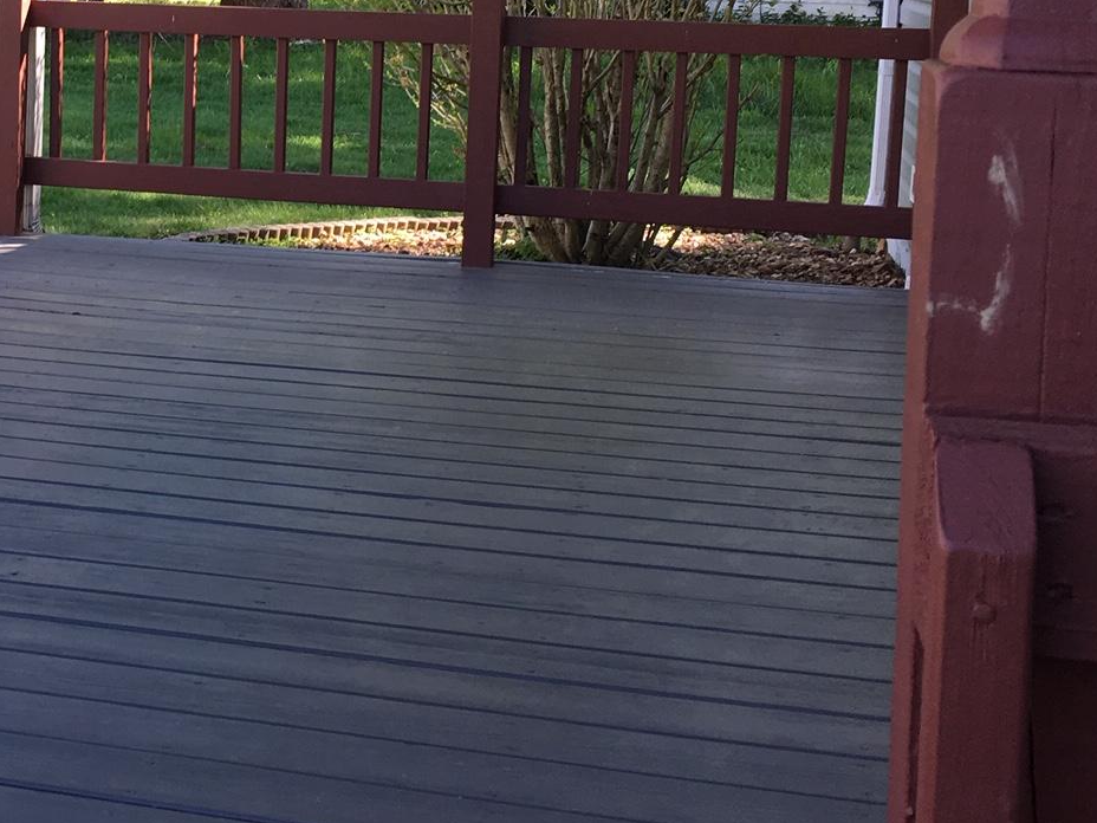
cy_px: 134
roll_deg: -1.3
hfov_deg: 29.5
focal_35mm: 63
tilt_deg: -6.0
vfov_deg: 22.9
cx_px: 109
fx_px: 1997
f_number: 2.2
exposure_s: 1/120
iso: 25
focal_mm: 4.15
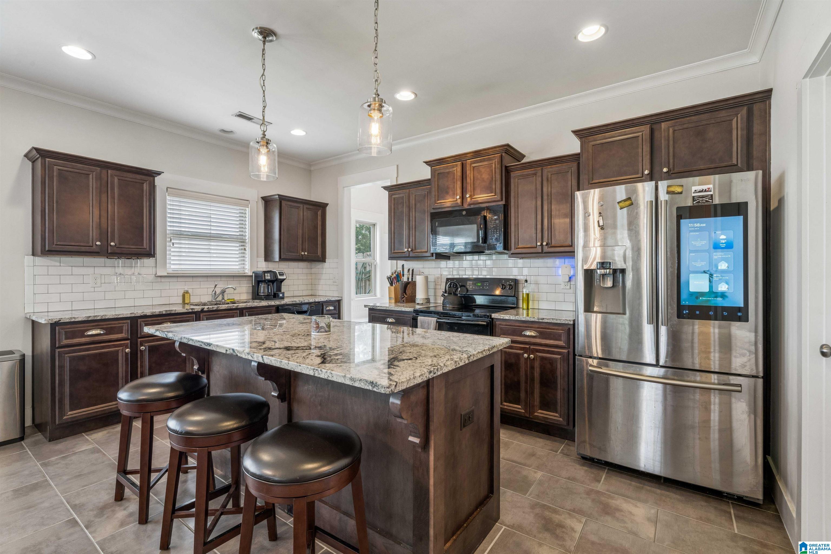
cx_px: 416
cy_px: 277
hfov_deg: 96.7
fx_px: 369
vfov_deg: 73.7
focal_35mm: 16
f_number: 13
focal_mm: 16
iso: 400
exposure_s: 1/4
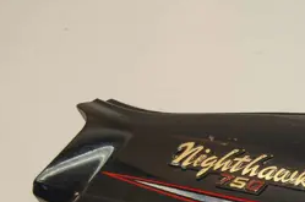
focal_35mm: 111
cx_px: 293
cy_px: 186
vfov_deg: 12.2
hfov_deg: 18.1
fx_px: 939
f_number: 4.5
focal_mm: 34
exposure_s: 1/80
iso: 400
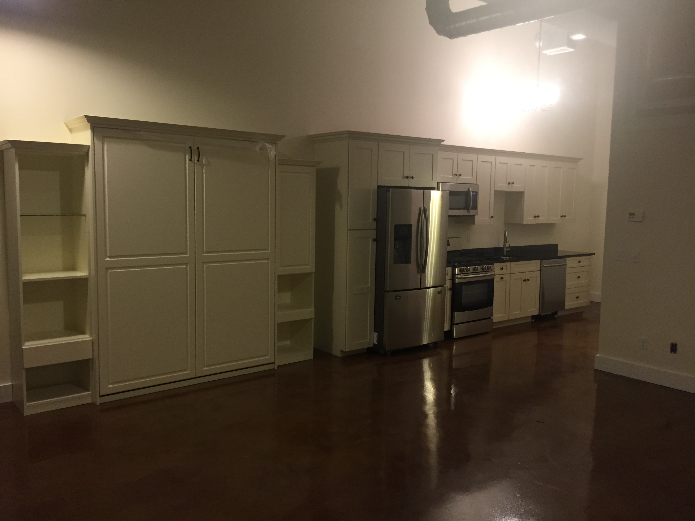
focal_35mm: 29
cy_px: 260
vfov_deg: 48.2
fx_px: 582
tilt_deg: -6.0
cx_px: 348
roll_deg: -1.8
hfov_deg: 61.7
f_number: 2.2
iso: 160
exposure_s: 1/30
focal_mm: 4.15
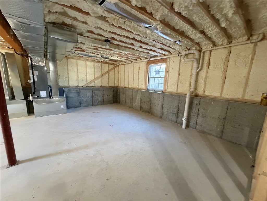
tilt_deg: -9.3
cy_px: 100
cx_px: 134
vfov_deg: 85.7
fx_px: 108
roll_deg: -1.8
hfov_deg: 102.1
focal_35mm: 14
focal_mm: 2.22
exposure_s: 1/60
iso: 640
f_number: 2.2
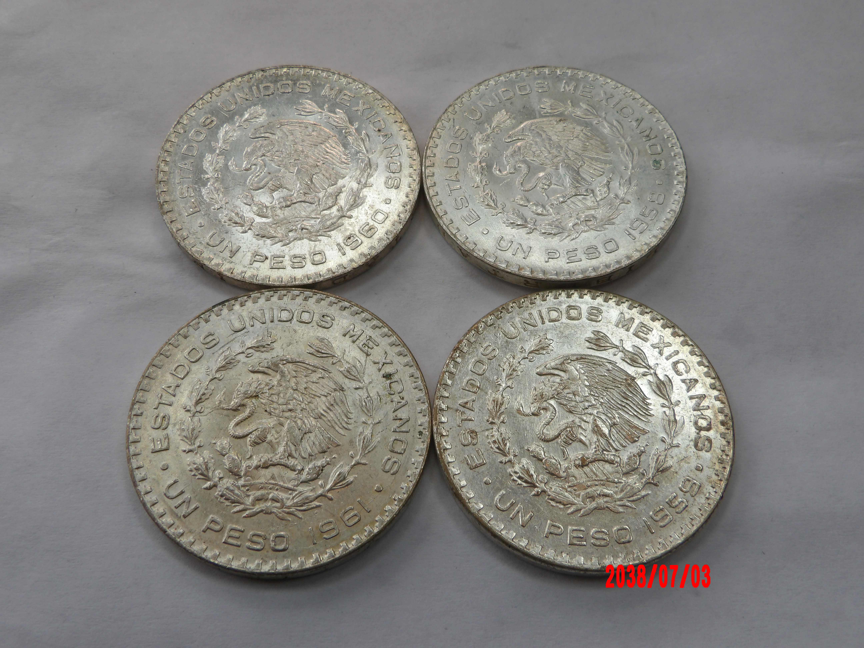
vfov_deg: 41.8
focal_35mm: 34
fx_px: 849
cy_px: 324
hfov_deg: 54.0
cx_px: 432
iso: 100
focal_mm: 6.2
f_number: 4.5
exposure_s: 1/92
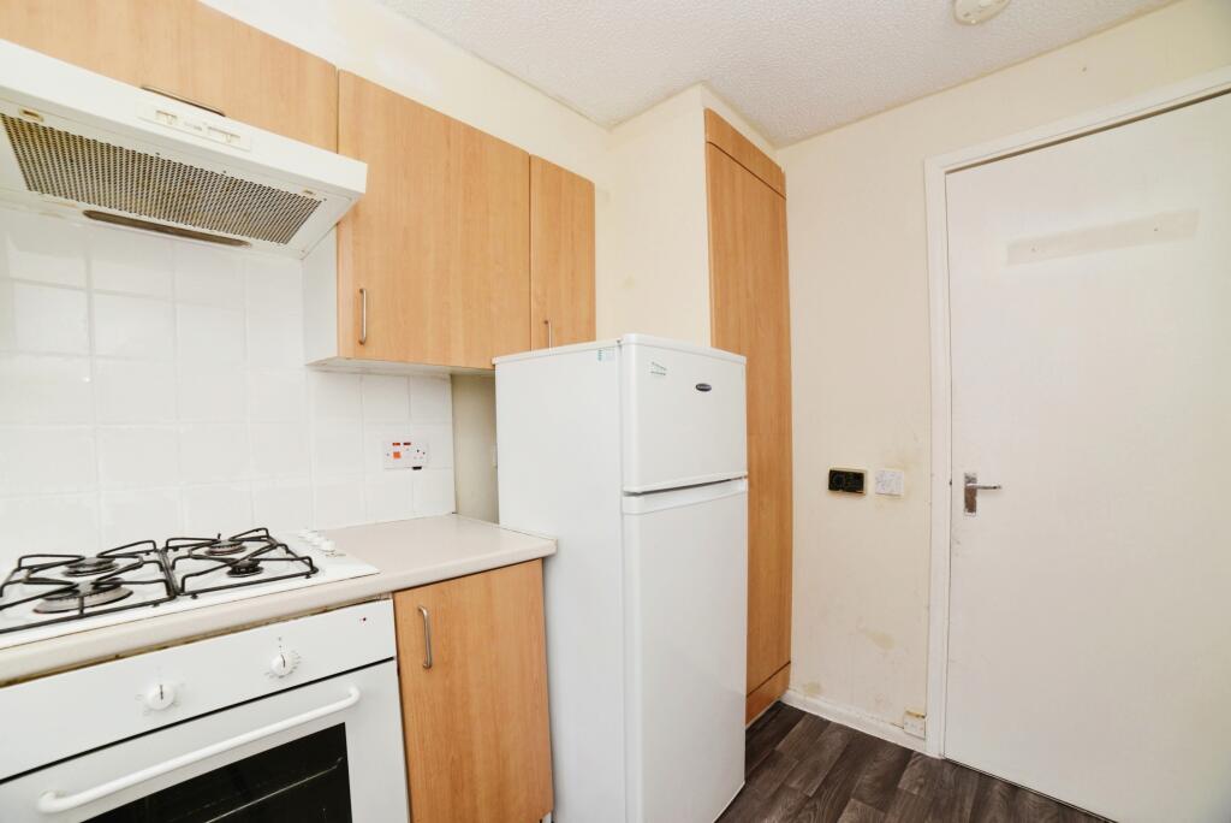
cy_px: 412
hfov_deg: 104.2
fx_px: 479
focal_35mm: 14
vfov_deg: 81.3
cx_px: 616
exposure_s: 1/60
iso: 400
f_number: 8
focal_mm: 14
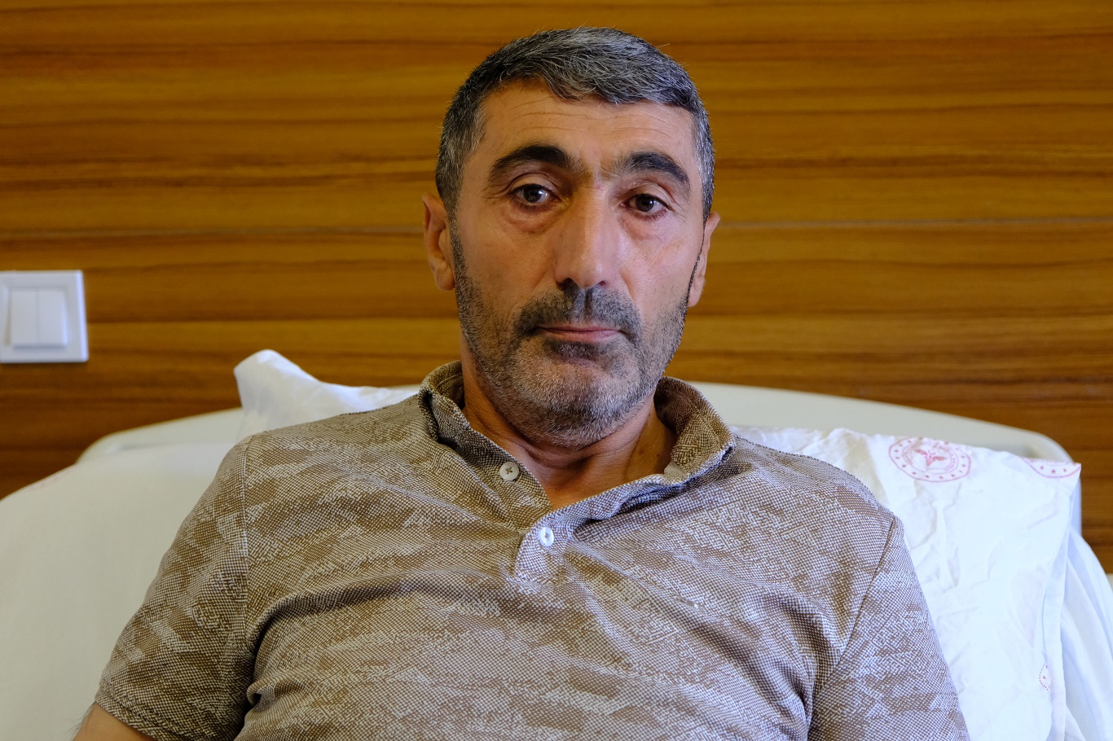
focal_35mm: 70
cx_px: 556
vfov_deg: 19.4
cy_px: 370
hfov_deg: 28.8
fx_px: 2164
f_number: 4
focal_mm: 46.6
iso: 2000
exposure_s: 1/125
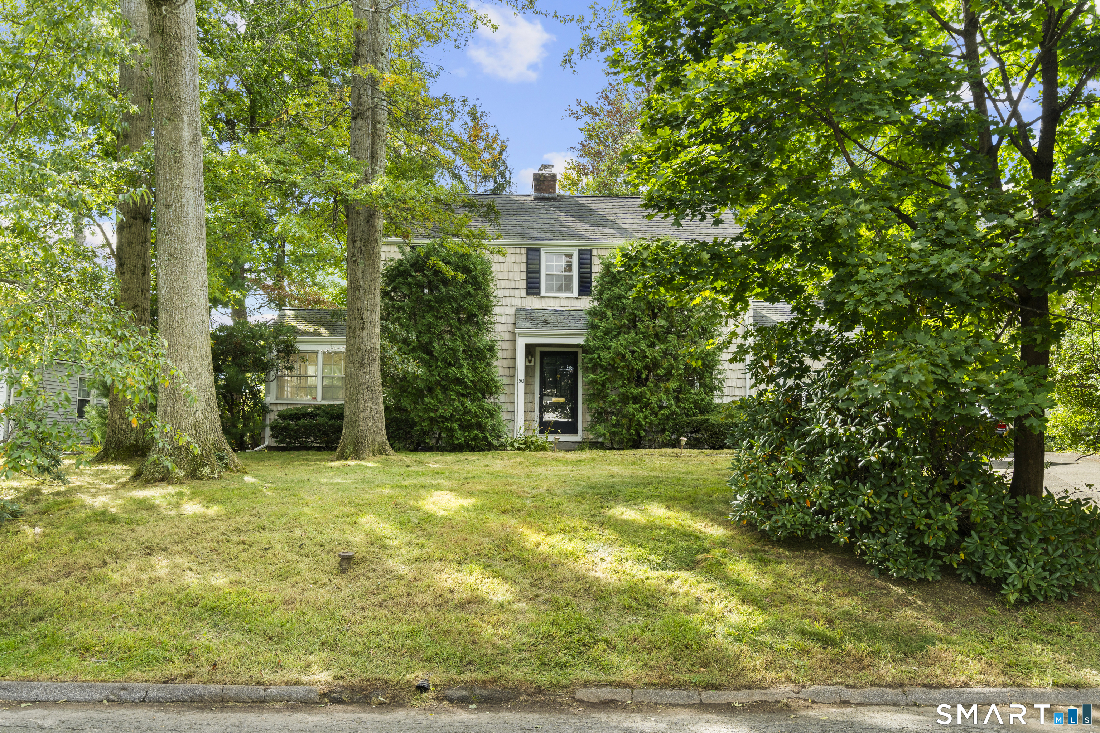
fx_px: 947
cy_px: 366
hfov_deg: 60.3
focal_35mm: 31
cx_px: 550
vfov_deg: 42.3
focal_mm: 31
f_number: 9
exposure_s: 1/8
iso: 200
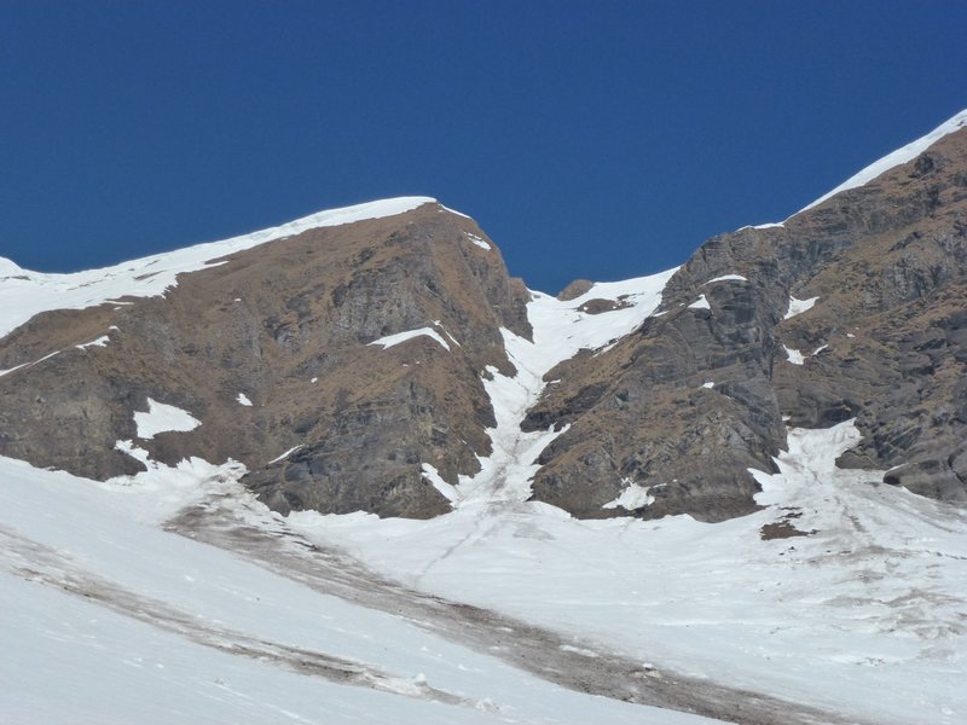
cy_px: 362
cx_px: 484
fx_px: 2291
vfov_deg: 18.0
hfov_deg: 23.8
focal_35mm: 82
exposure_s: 1/1600
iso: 160
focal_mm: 14.8
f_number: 4.8
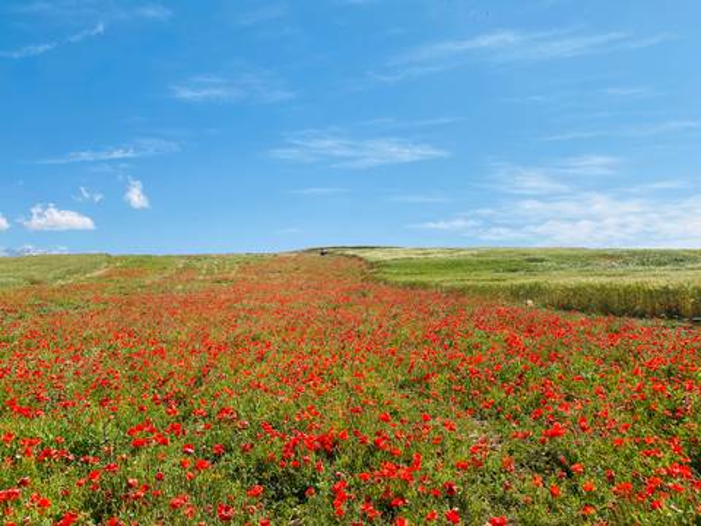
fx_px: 527
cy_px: 263
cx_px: 350
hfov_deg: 67.3
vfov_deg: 53.1
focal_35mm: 26
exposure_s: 1/3300
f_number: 1.8
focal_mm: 4.25
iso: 32
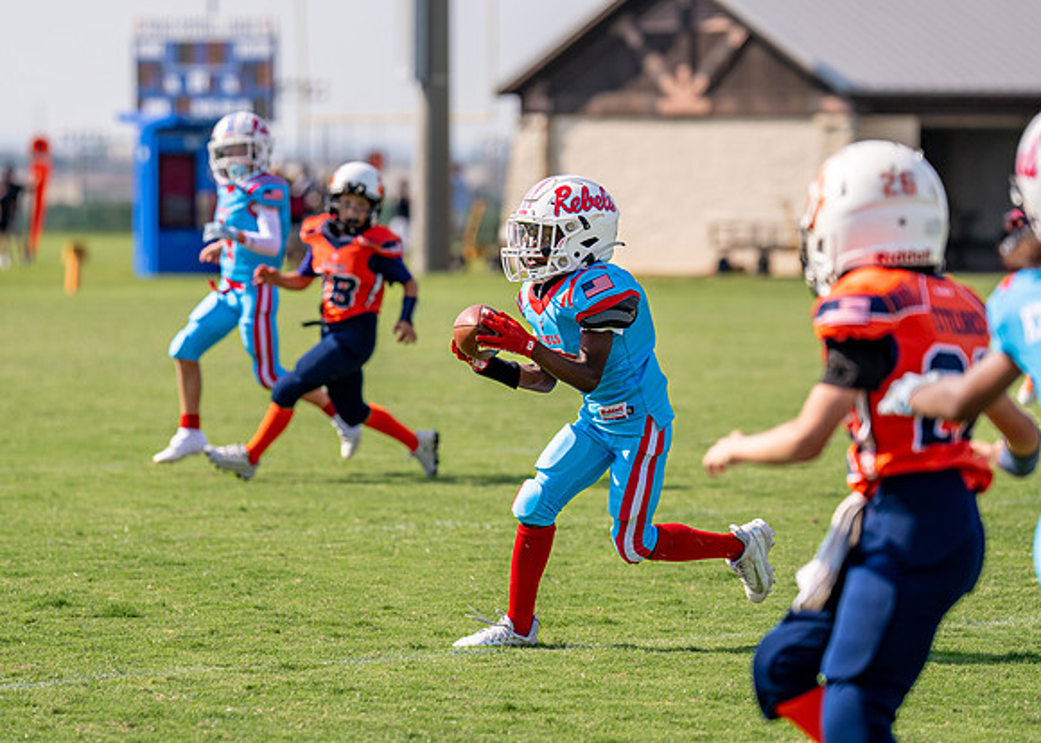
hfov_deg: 9.0
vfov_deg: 6.5
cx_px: 535
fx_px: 6589
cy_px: 391
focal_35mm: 223
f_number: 2.8
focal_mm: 141
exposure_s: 1/2500
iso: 125
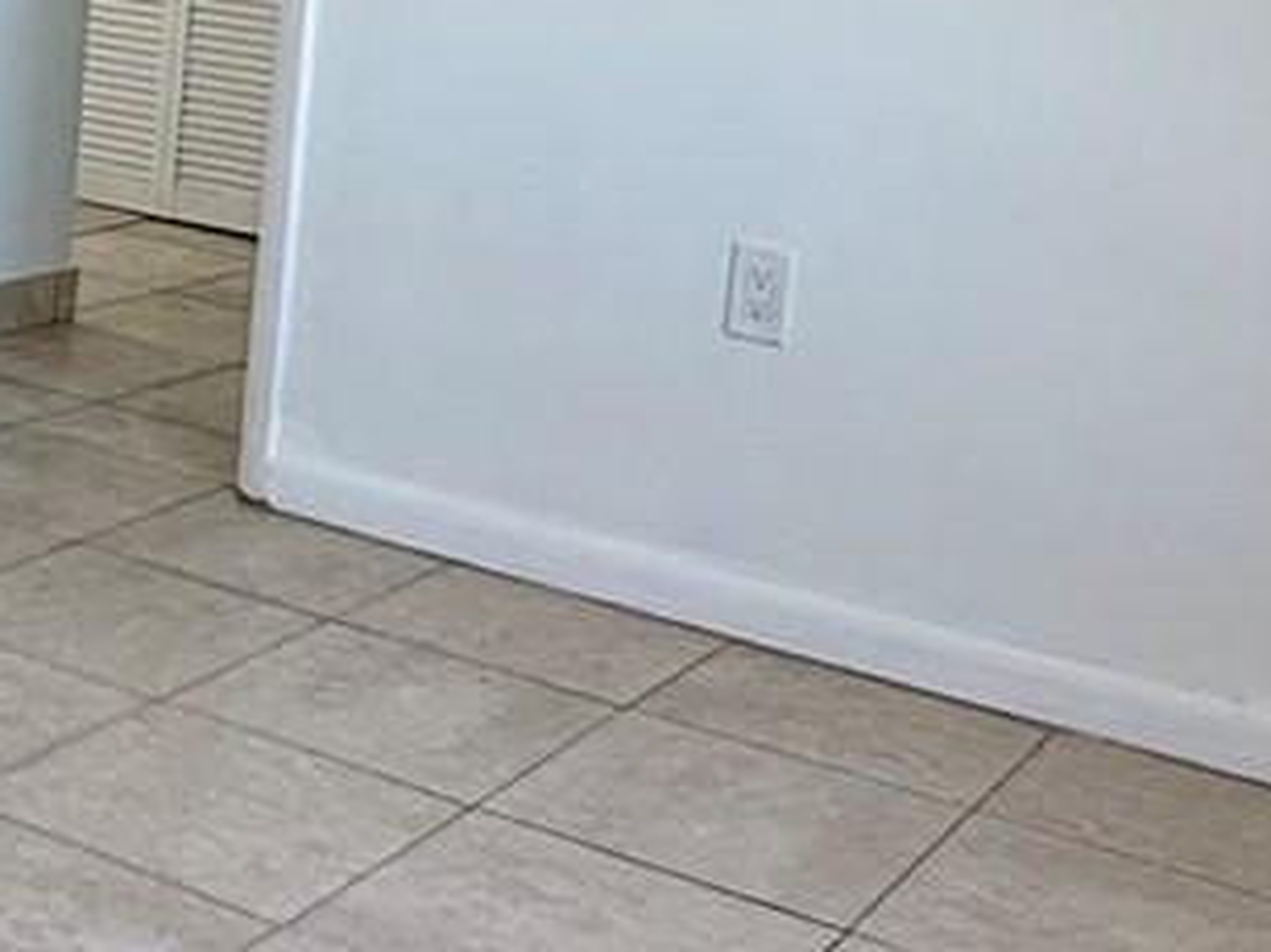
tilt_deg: -5.0
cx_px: -83
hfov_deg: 25.0
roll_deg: -4.1
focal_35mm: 73
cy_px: -8
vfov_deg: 19.5
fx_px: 2679
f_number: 2.2
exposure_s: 1/99
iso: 100
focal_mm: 2.22
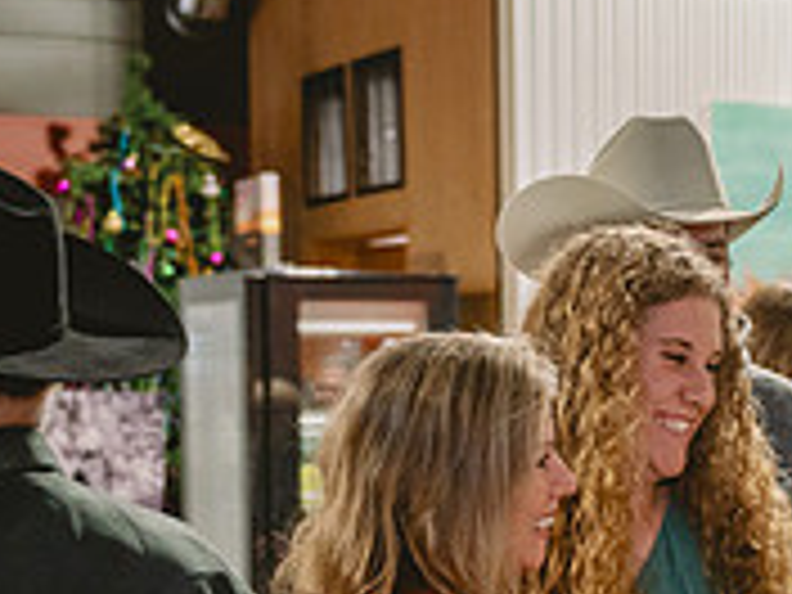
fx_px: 2540
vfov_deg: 13.2
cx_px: 765
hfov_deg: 17.4
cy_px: 580
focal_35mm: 111
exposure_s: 1/200
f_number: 2.8
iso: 2500
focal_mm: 35
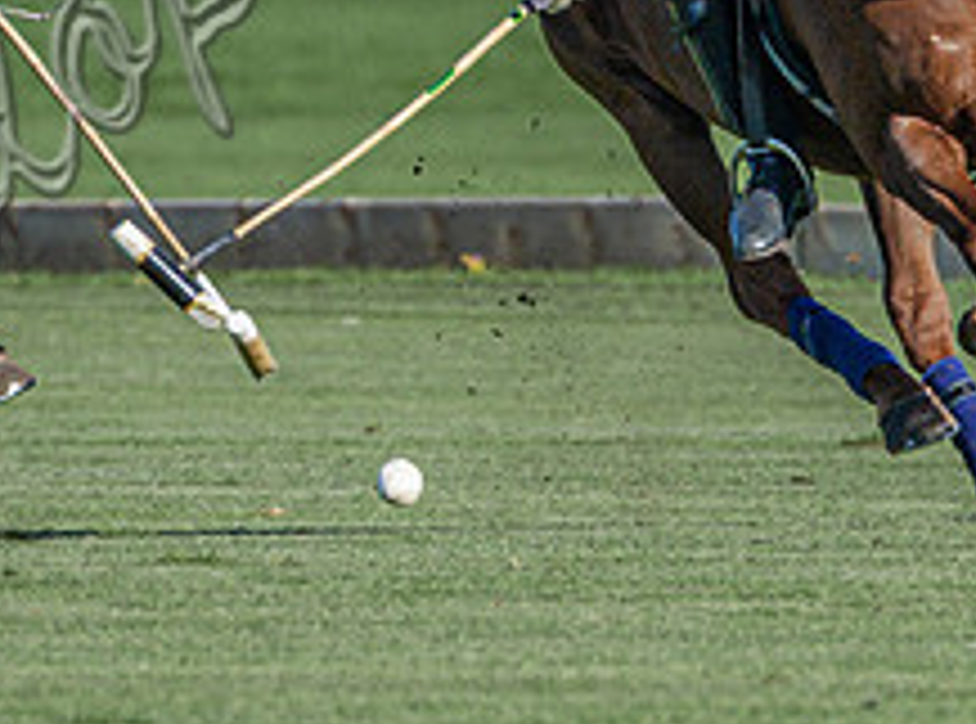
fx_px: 62211
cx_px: 427
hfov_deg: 0.9
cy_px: 327
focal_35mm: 2215
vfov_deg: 0.7
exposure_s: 1/2000
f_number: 5.6
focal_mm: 400
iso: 400
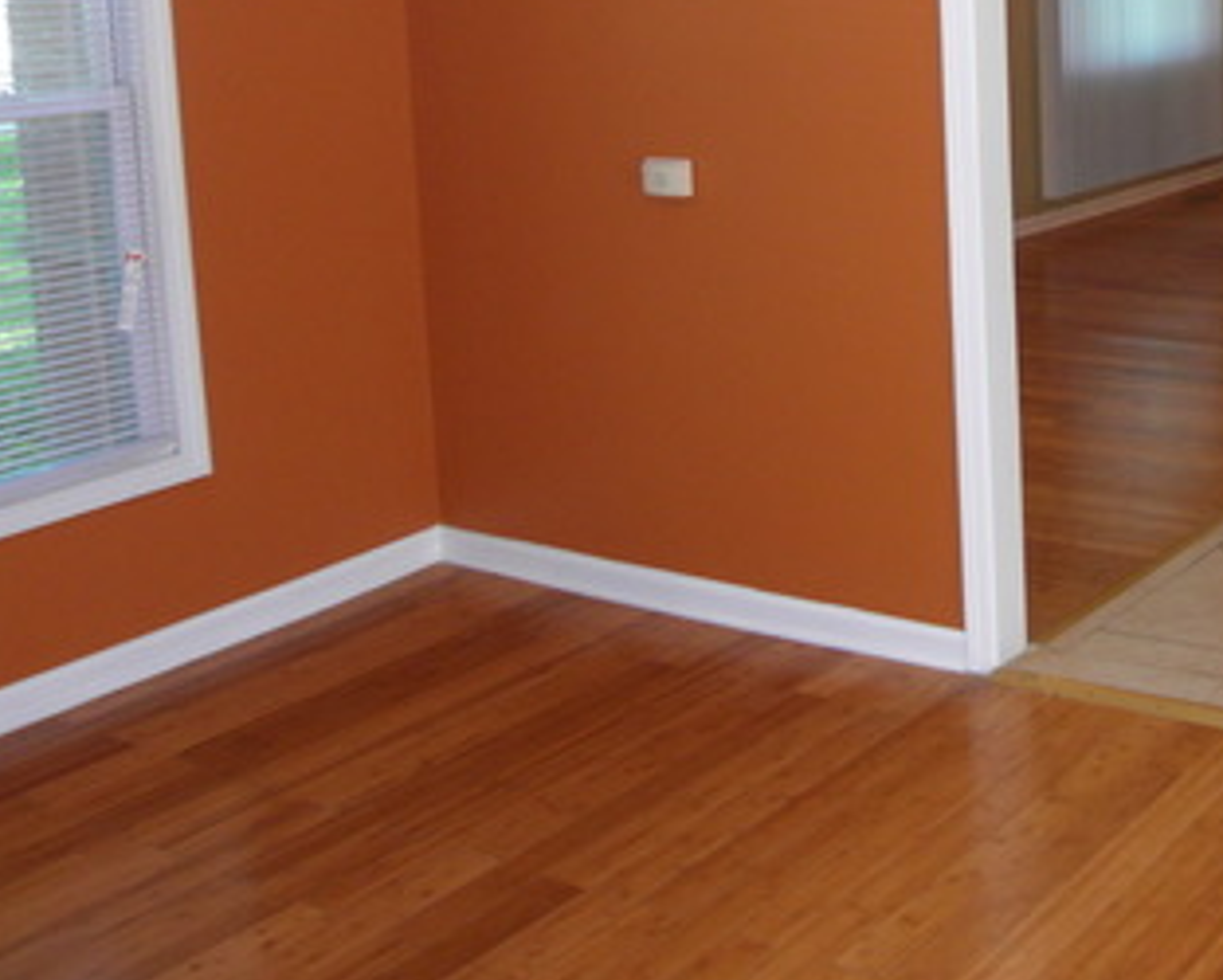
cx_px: 1219
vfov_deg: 30.5
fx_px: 1738
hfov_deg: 35.2
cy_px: 165
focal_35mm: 48
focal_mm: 4.3
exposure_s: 1/40
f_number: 2.8
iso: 100
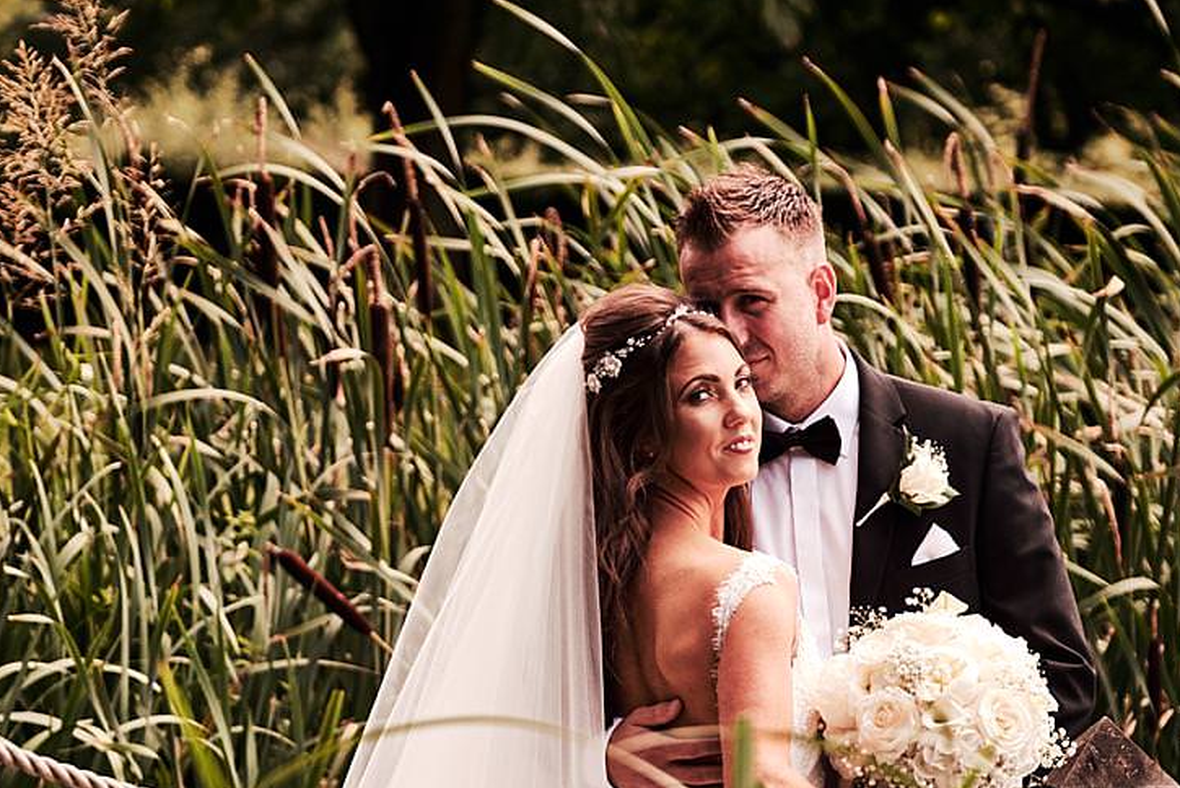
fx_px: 5246
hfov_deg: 12.8
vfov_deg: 8.6
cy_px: 501
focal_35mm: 160
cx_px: 490
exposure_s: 1/2000
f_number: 2.8
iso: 800
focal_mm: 77.3
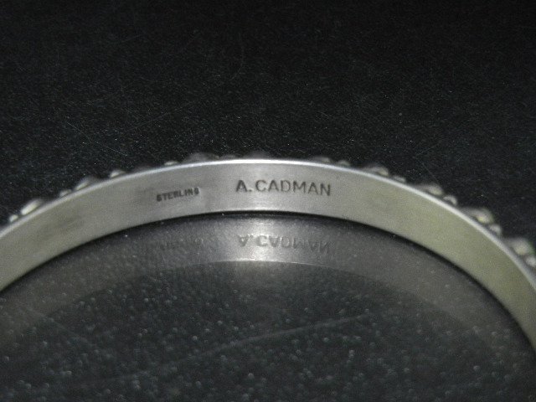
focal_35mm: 89
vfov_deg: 16.6
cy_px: 201
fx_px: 1378
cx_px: 268
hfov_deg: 22.0
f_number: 8.8
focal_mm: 16
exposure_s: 1/30
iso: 800
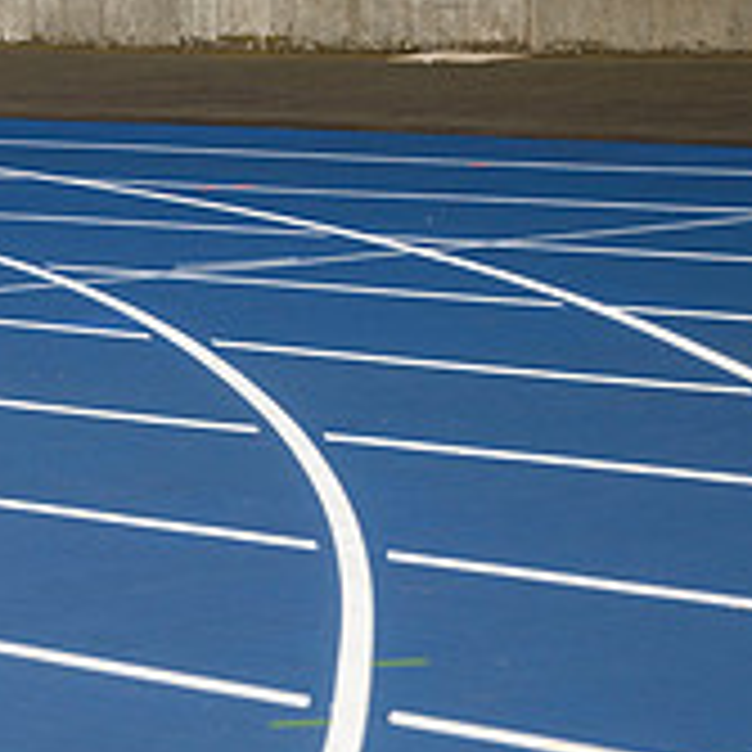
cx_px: -540
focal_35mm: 257
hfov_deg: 6.7
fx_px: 6317
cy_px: 660
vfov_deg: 6.8
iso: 200
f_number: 4
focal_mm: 87
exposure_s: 1/400
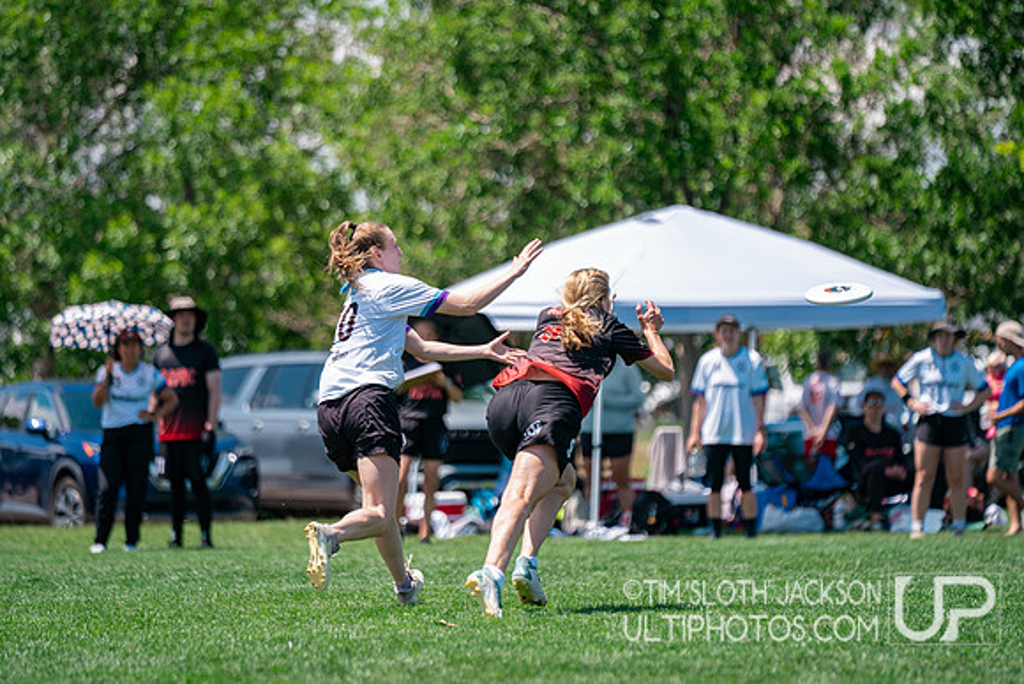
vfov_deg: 6.1
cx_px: 487
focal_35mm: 225
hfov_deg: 9.1
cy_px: 300
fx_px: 6408
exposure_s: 1/3200
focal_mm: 200
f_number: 2.8
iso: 250
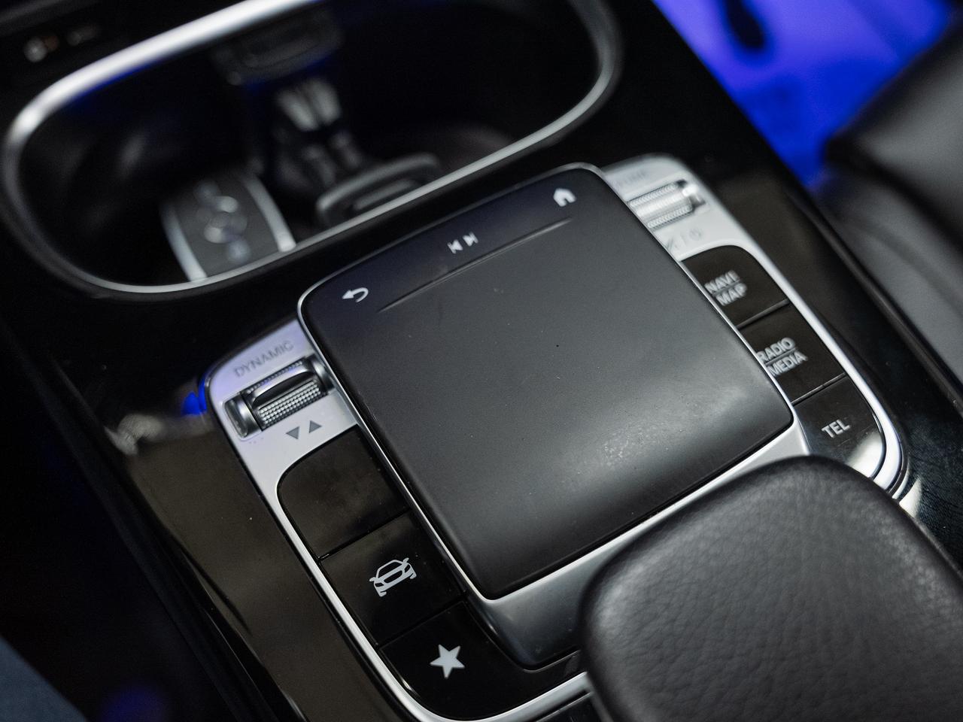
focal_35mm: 36
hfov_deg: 51.7
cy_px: 361
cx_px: 482
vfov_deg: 40.0
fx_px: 993
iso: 1000
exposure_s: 1/60
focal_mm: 33
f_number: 3.5
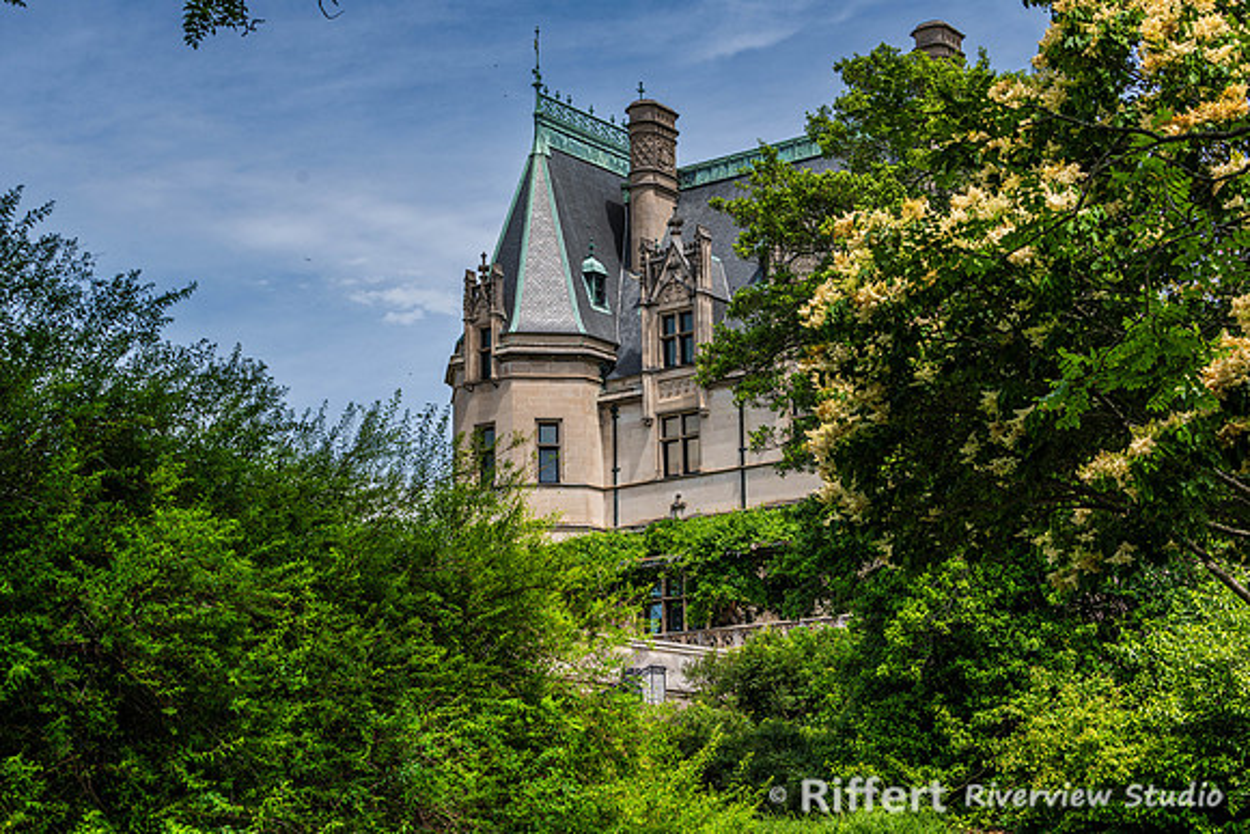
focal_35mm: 59
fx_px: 2046
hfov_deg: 34.0
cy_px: 417
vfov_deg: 23.0
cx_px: 625
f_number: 8
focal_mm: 55
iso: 72
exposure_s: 1/200
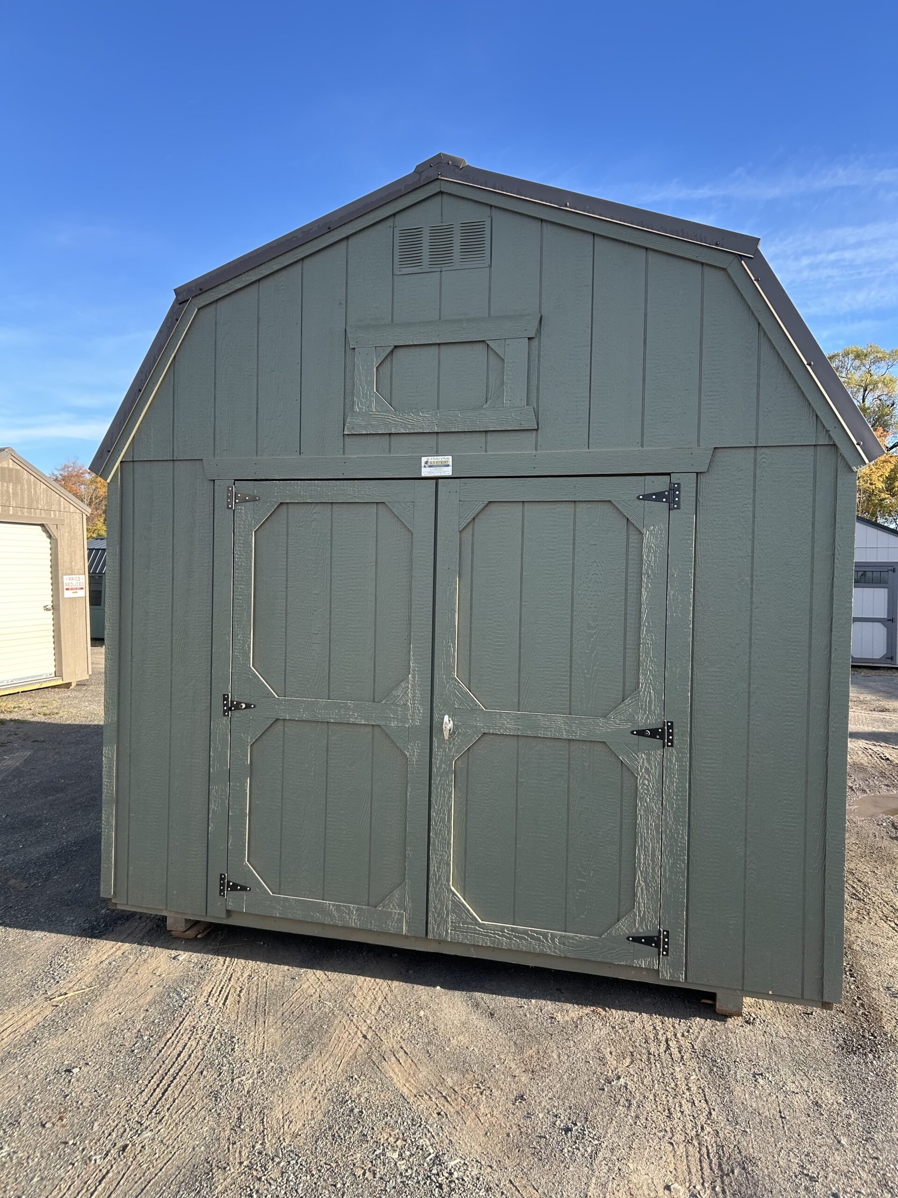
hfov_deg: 53.1
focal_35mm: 26
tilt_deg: +1.2
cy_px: 599
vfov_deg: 67.3
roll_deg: -0.5
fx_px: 899
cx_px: 449
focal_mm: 5.7
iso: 50
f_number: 1.5
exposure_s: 1/957
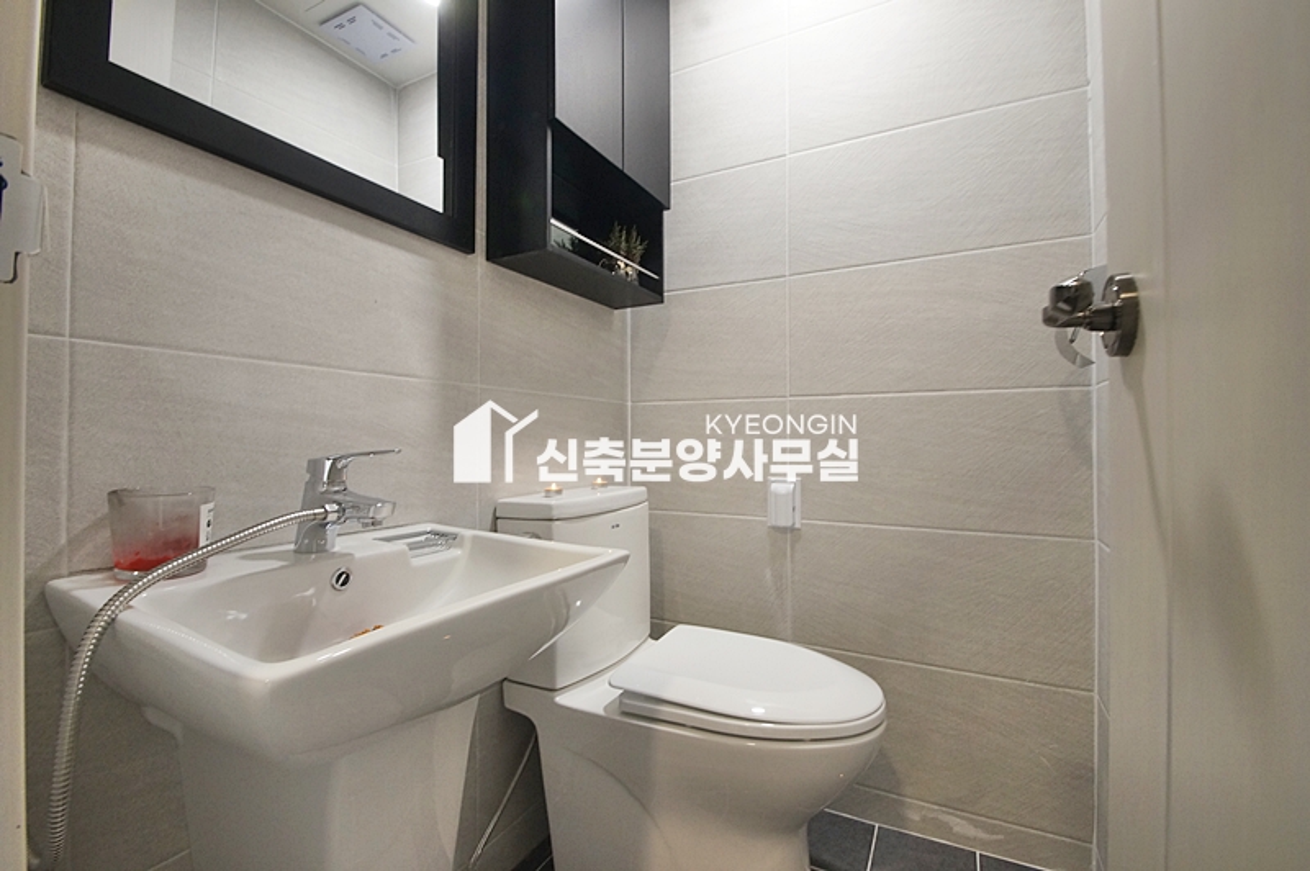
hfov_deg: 100.4
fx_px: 545
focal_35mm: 15
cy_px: 436
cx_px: 655
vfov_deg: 77.2
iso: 800
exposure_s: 1/20
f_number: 9
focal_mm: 10
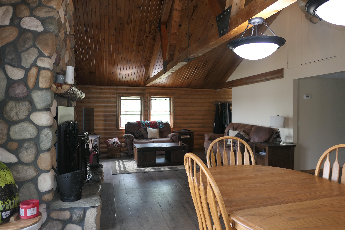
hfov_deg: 73.7
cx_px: 172
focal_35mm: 24
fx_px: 230
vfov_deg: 53.1
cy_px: 115
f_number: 1.4
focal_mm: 8.8
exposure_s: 1/80
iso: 125
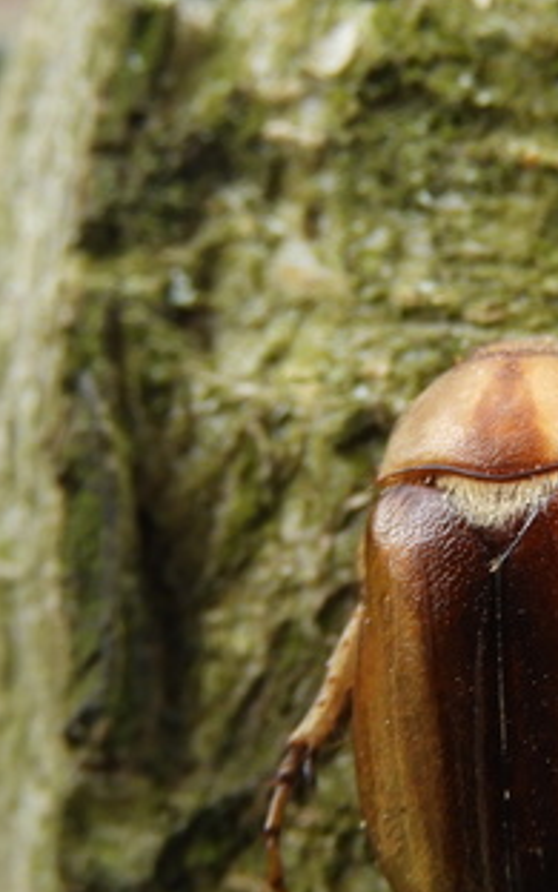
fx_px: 2117
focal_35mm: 87
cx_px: 459
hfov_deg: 14.9
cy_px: 466
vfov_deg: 23.8
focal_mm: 5.4
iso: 100
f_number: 3.5
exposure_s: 1/60
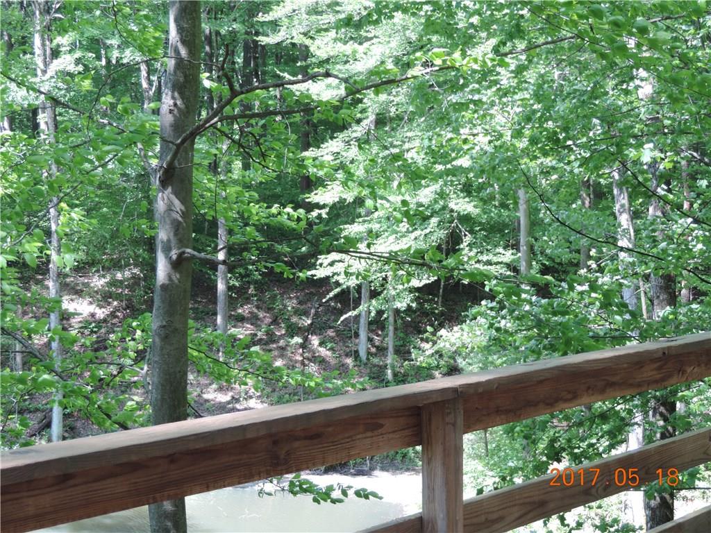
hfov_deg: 27.8
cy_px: 266
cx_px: 356
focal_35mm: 70
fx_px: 1438
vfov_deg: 21.0
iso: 125
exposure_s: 1/60
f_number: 3.9
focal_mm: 12.4
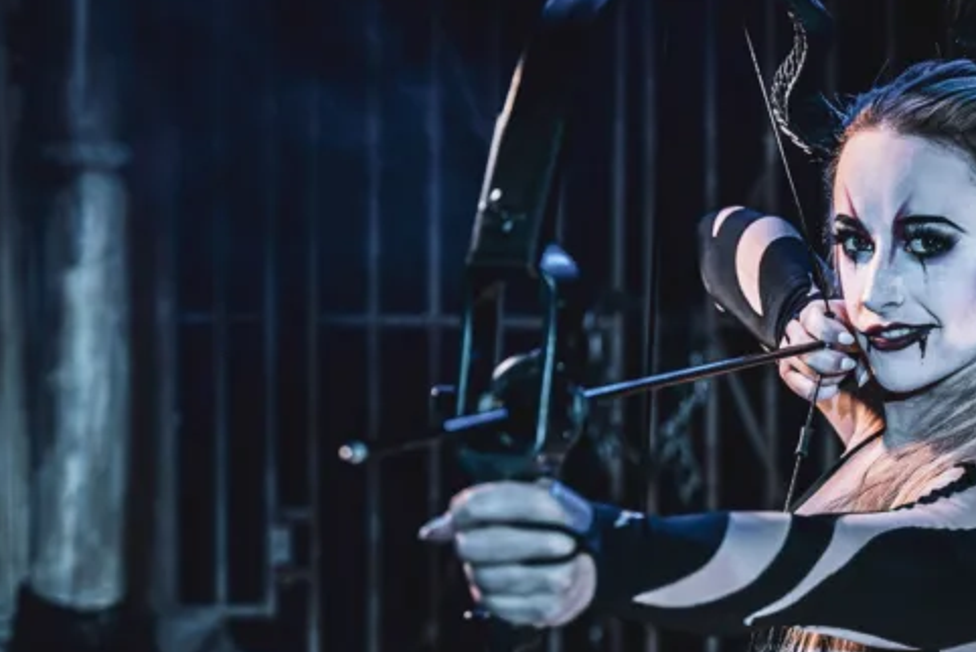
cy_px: 379
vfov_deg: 14.9
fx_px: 2496
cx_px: 627
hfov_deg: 22.1
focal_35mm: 92
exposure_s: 1/160
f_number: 2.8
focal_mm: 52
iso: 1250
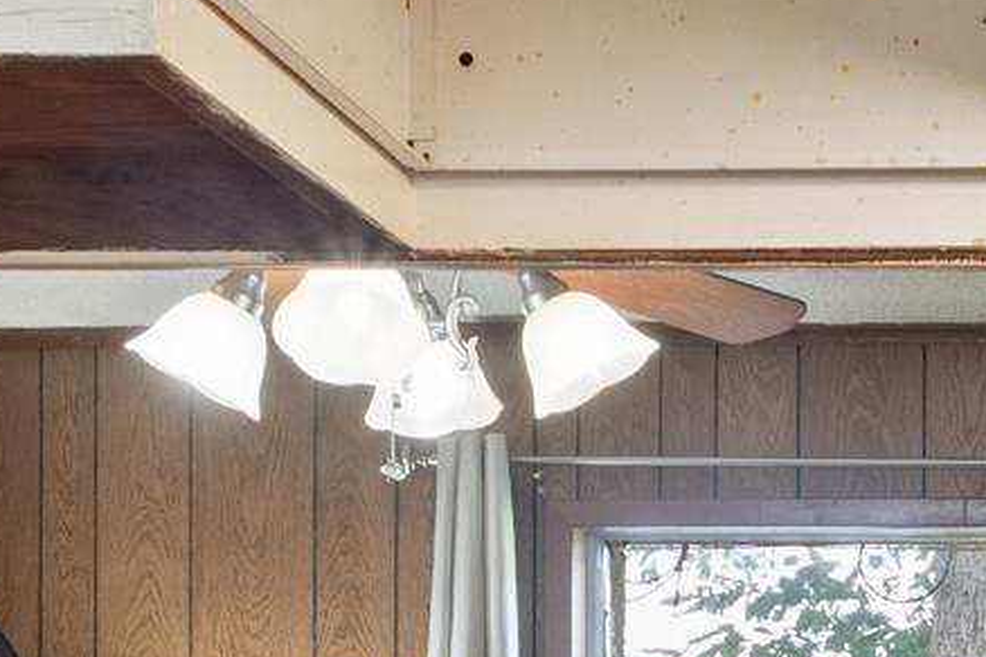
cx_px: 1447
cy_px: 1011
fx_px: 3310
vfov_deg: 10.9
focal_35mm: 121
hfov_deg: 15.7
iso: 200
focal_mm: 14.1
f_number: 9
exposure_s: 1.3
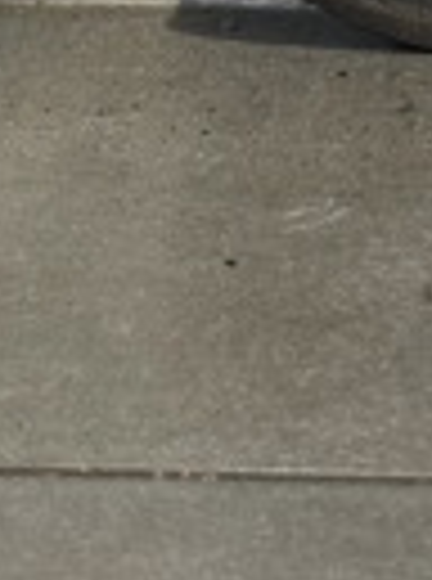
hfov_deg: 8.2
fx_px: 2993
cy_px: -382
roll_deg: -1.9
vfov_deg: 10.6
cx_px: 484
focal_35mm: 179
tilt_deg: -12.1
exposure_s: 1/50
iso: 100
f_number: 1.78
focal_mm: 6.76
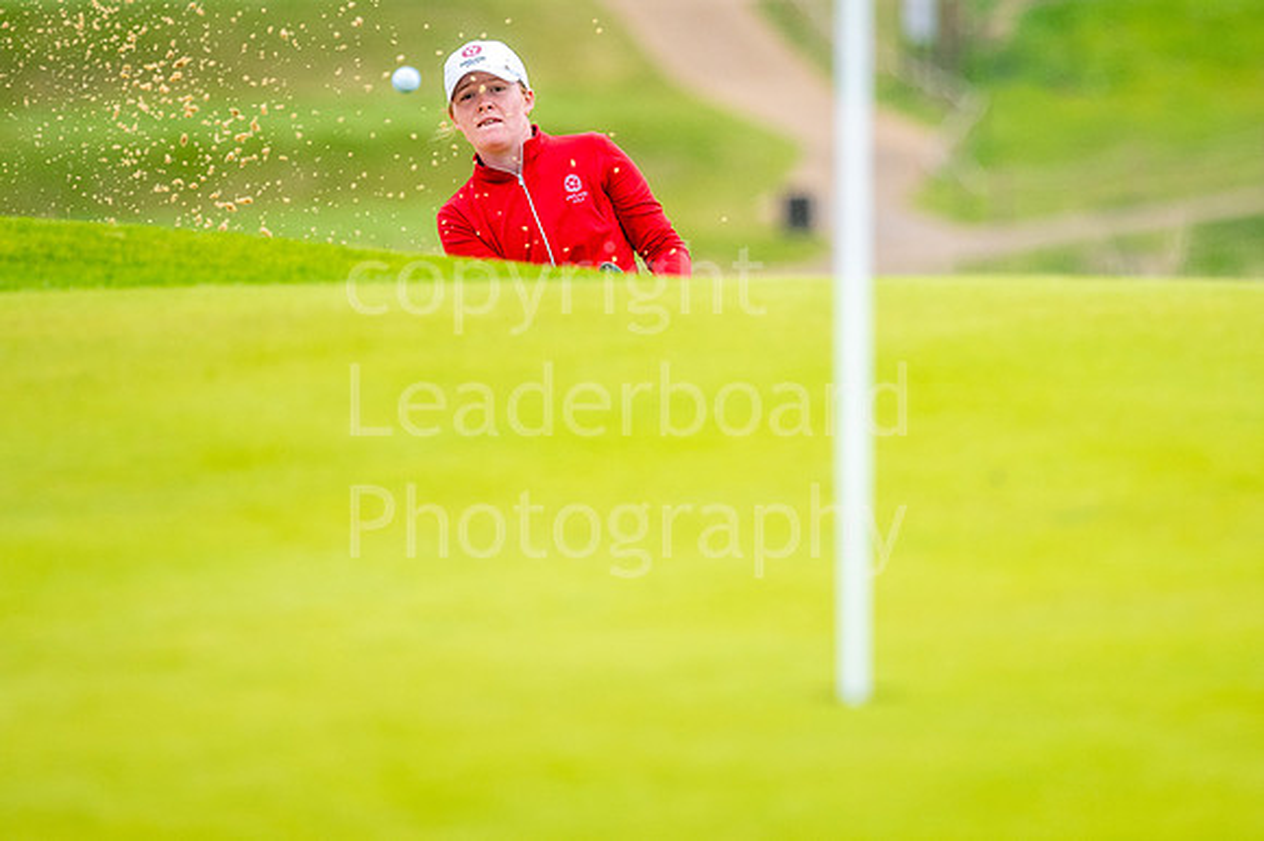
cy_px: 355
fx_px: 18257
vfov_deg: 2.6
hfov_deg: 4.0
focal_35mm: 520
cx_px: 731
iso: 320
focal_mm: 300
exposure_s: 1/1250
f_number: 4.5
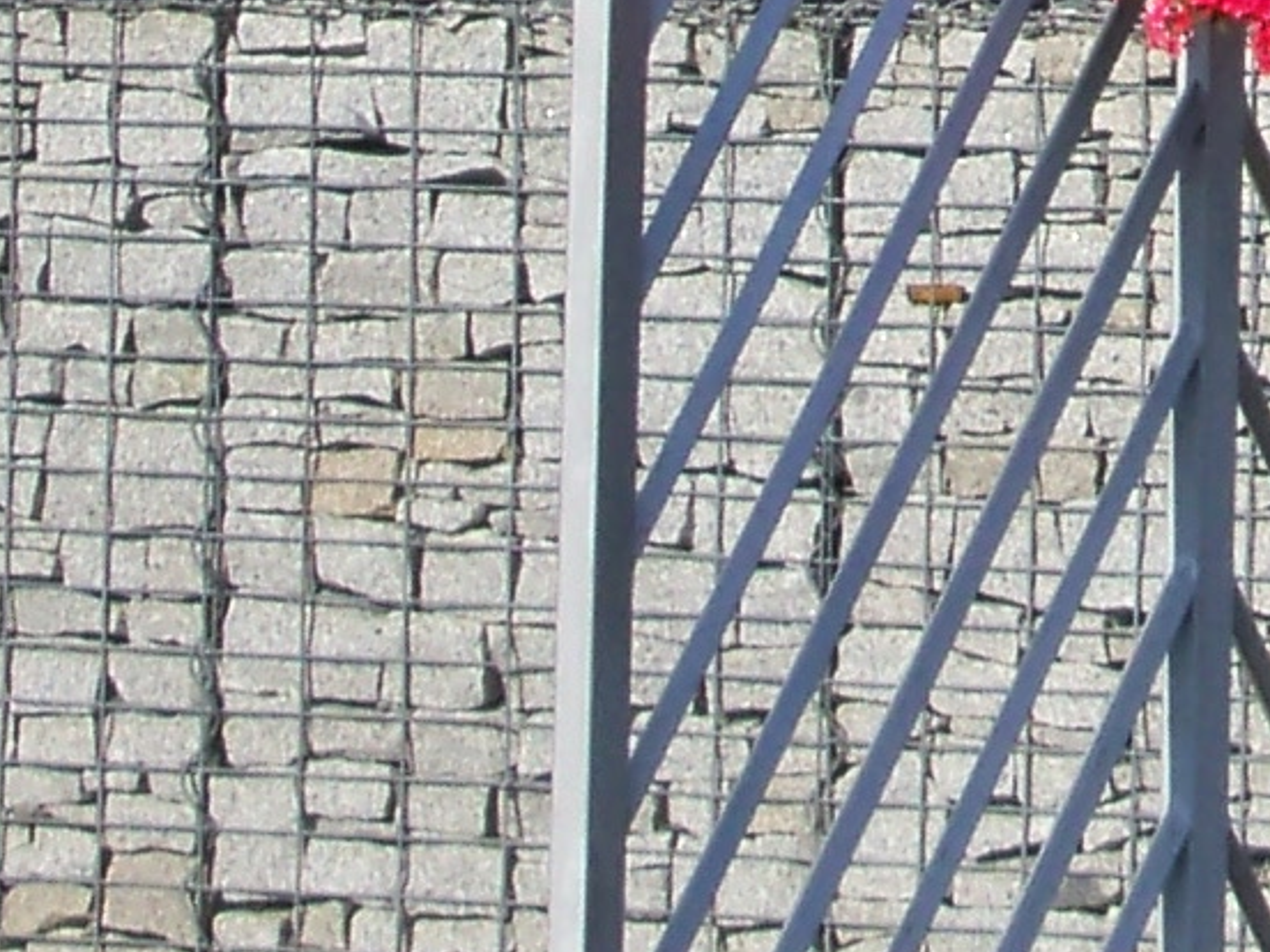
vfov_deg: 4.0
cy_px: -1531
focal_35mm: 362
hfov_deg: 5.4
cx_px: 2413
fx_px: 13281
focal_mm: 8.8
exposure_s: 1/640
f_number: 3.8
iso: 80
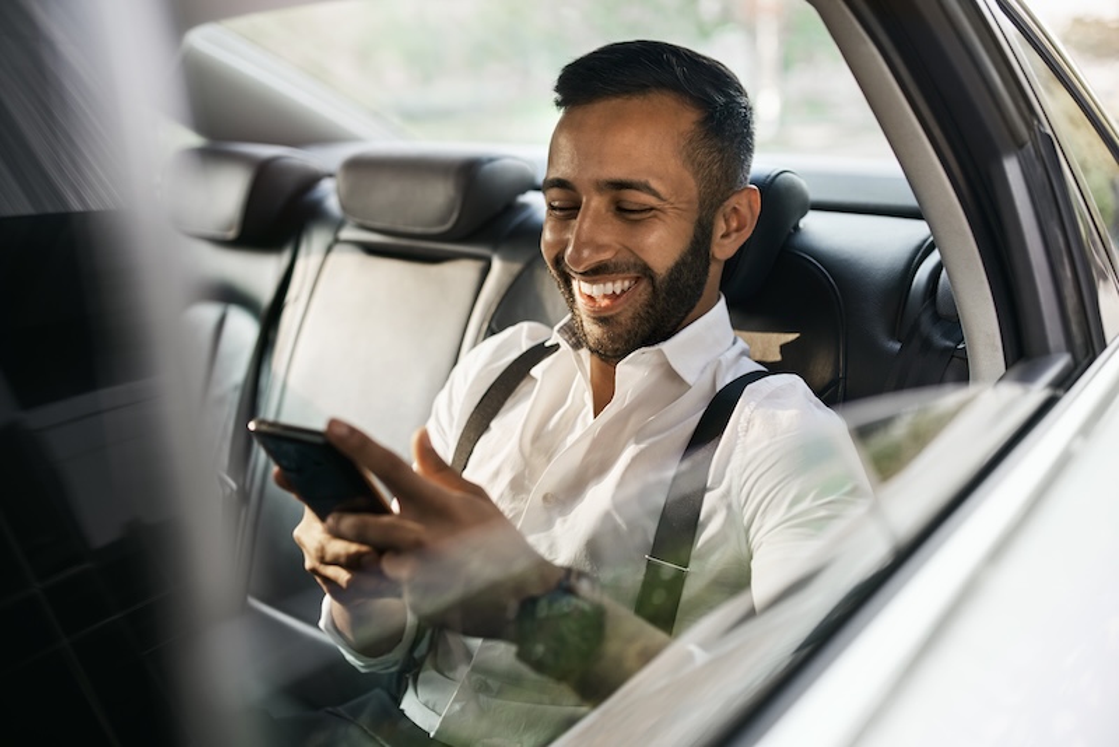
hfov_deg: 54.4
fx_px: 1088
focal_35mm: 35
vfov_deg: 37.9
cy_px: 374
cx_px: 560
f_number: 1.8
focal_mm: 35
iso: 160
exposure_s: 1/160
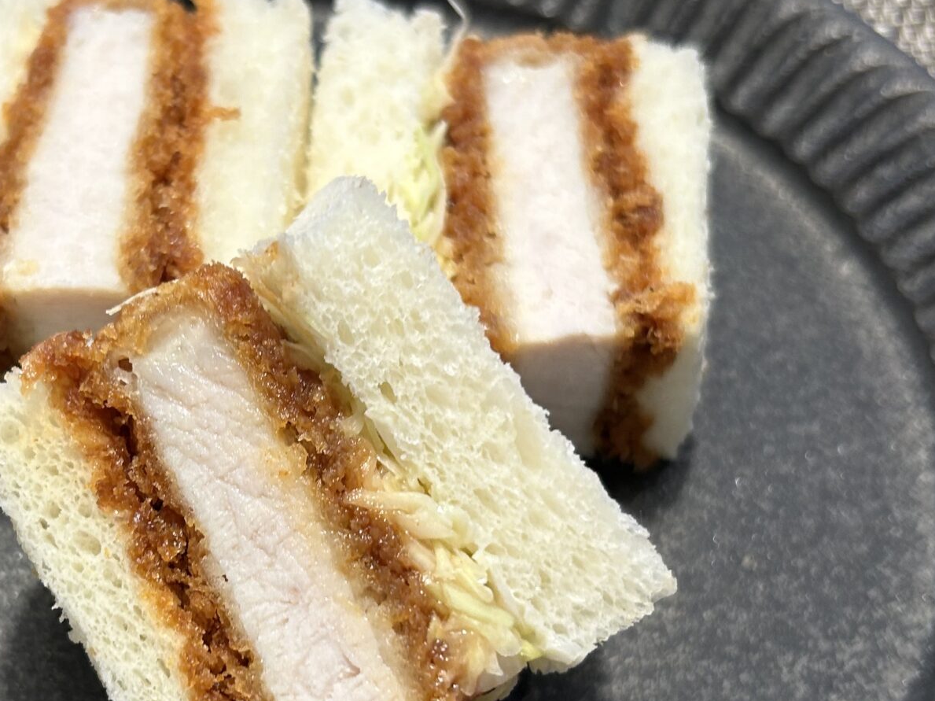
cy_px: 447
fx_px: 1512
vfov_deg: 26.0
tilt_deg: -59.9
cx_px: 271
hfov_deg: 33.9
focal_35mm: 56
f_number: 1.5
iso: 80
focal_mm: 5.7
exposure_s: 1/60
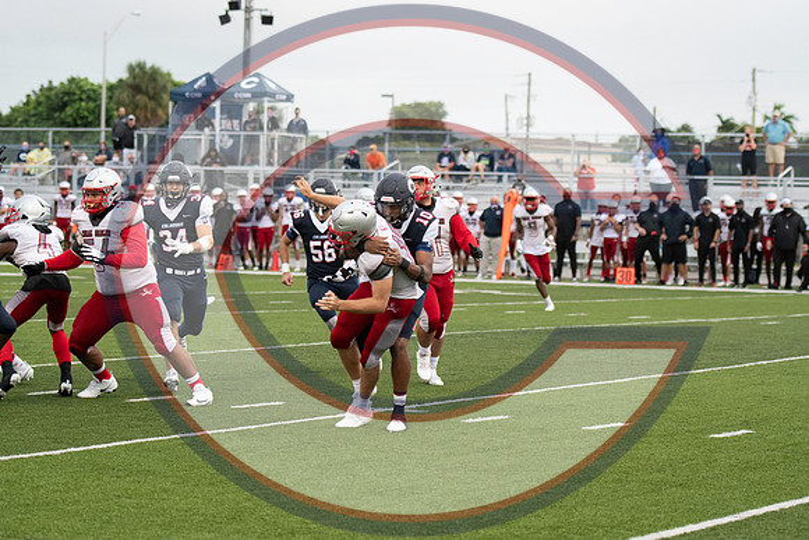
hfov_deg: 15.9
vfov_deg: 10.6
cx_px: 404
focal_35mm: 129
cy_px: 270
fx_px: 2899
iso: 2800
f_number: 2.8
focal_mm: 86
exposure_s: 1/2000
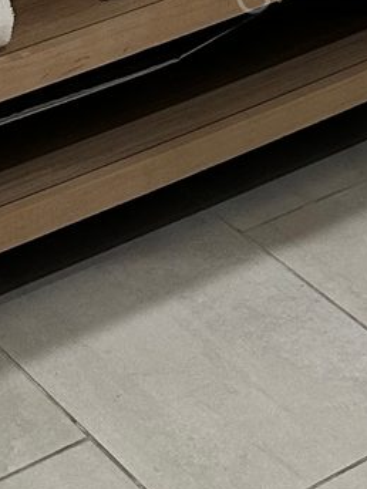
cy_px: -626
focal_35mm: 149
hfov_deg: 9.5
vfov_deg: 11.3
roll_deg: -1.7
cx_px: 647
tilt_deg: -9.8
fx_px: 2106
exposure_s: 1/120
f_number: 1.78
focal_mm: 6.86
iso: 160
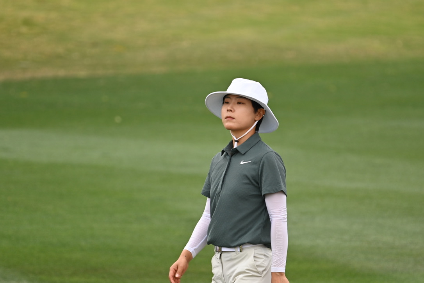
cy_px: 142
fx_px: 7066
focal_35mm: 600
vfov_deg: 2.3
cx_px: 212
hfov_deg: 3.4
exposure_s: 1/640
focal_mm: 400
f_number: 5.6
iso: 280
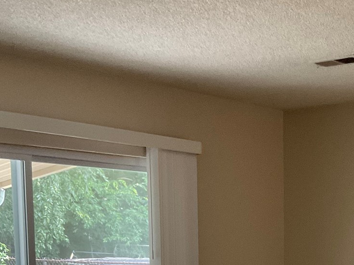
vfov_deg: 18.3
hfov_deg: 25.2
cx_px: 293
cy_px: 327
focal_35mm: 76
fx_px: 777
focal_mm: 3
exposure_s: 1/60
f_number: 1.8
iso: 125
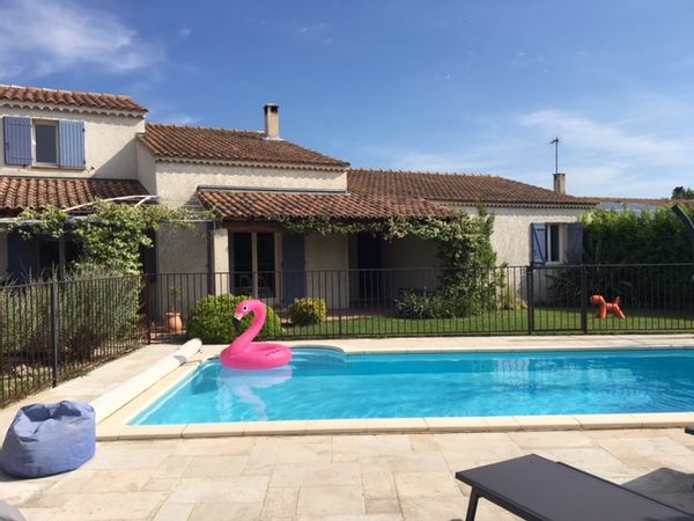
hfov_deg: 61.7
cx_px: 347
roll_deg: +1.4
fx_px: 581
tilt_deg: +0.1
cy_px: 260
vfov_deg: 48.2
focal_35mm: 29
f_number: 2.2
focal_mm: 4.15
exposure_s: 1/2137
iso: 25
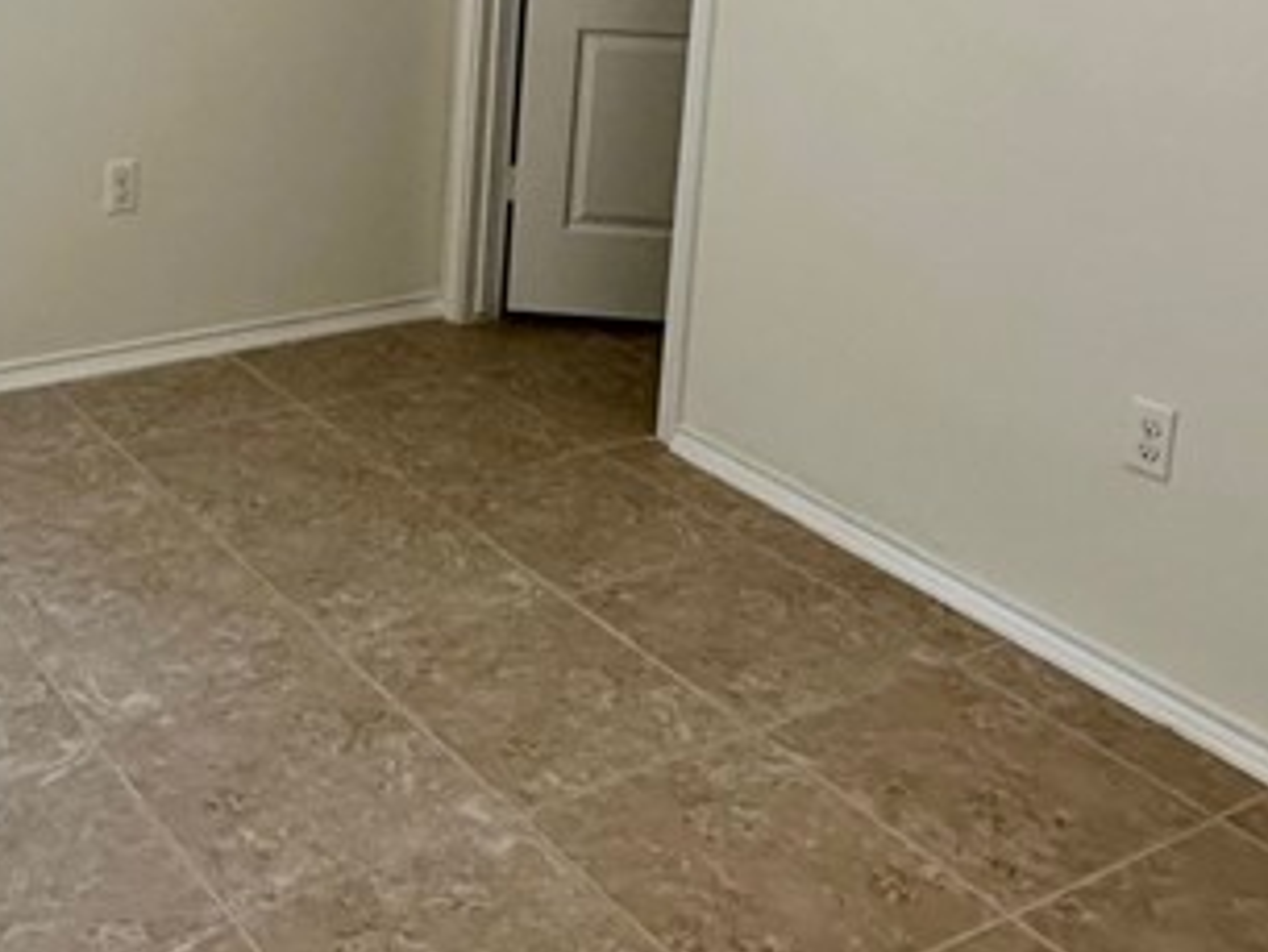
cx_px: 274
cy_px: 29
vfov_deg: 29.2
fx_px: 1722
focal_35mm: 47
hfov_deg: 39.0
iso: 160
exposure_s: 1/60
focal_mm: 2.22
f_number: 2.2
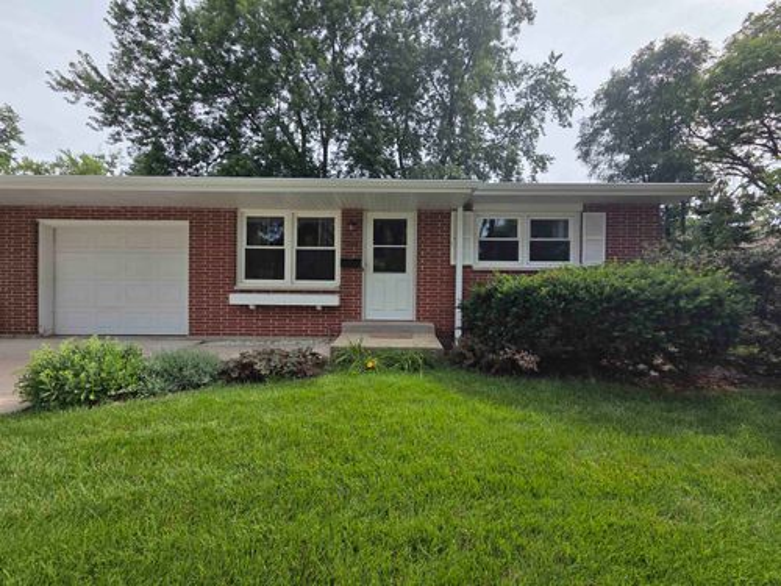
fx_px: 293
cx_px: 390
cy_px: 293
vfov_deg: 89.9
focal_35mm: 13
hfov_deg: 106.2
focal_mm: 2.2
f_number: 2.2
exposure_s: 1/1395
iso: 50
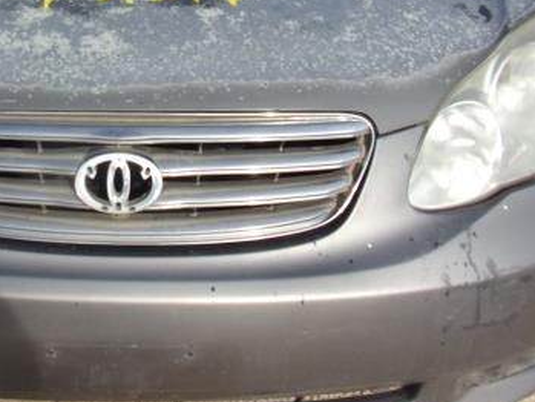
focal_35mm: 55
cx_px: 95
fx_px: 850
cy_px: 75
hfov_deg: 33.7
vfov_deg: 26.1
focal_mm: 4.3
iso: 80
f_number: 10.8
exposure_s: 1/100
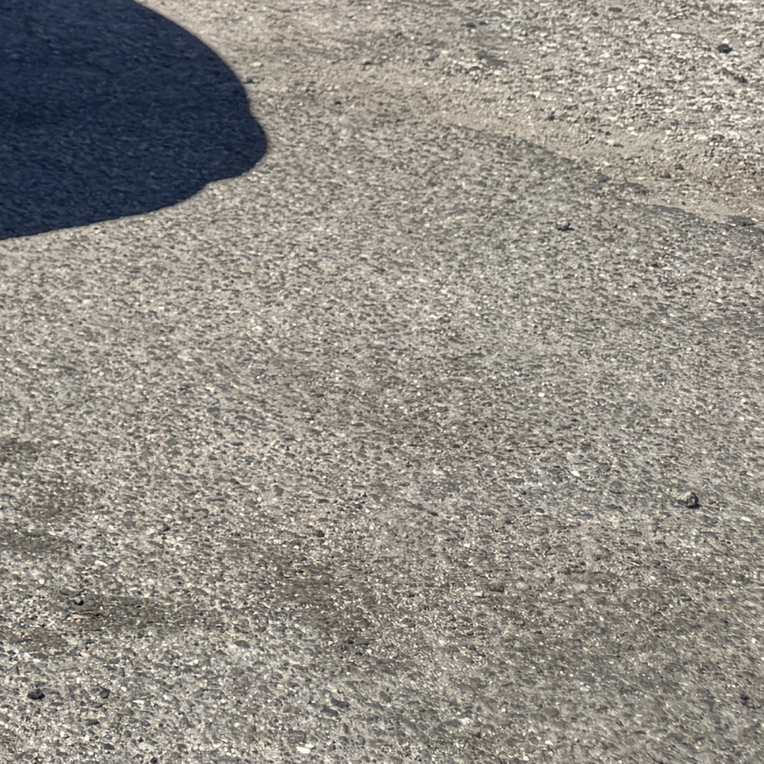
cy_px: -453
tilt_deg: -3.1
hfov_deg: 12.9
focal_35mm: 108
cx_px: -998
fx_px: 2697
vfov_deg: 14.8
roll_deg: -0.6
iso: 80
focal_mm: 6.76
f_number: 1.78
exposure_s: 1/1151
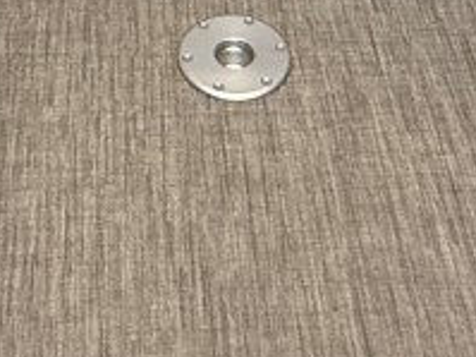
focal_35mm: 98
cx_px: 159
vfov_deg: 11.5
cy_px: -580
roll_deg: +1.5
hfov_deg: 20.0
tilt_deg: -15.7
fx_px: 1347
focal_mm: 2.22
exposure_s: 1/99
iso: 160
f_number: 2.2
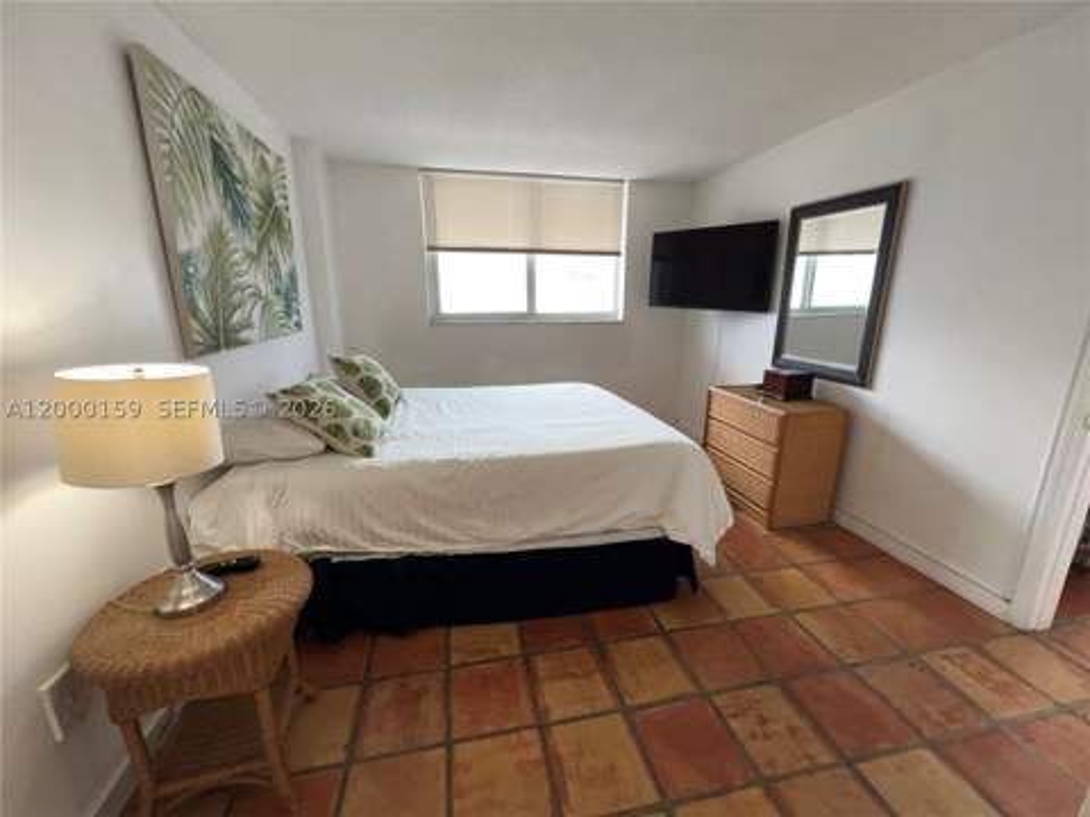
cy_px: 408
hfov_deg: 106.2
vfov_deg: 89.9
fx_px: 409
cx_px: 545
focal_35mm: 13
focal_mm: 1.57
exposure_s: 1/122
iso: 80
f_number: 1.8
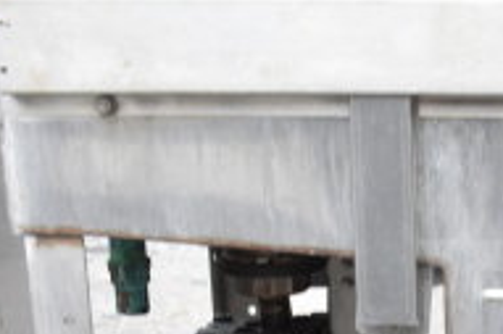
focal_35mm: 96
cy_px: 448
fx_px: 1340
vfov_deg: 13.6
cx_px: 653
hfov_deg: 19.6
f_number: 4.5
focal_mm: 20
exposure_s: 1/80
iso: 200
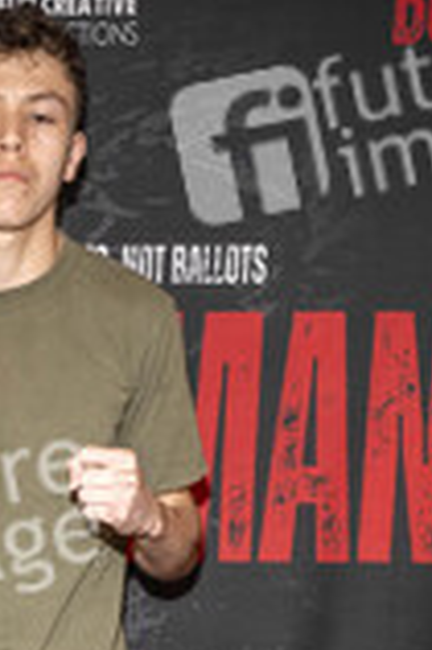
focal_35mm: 76
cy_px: 745
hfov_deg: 17.5
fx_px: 1371
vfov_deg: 24.6
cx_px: 8
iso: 800
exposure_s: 1/200
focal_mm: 30
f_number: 5.6
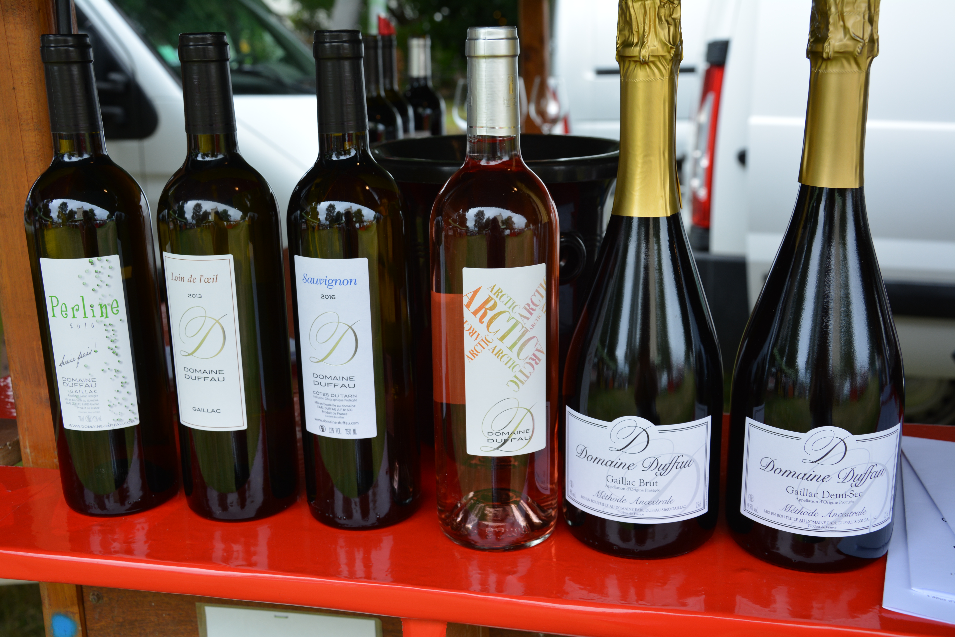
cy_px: 318
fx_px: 1035
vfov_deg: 34.2
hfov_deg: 49.6
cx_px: 478
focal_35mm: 39
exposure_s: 1/160
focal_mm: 26
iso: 200
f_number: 6.3
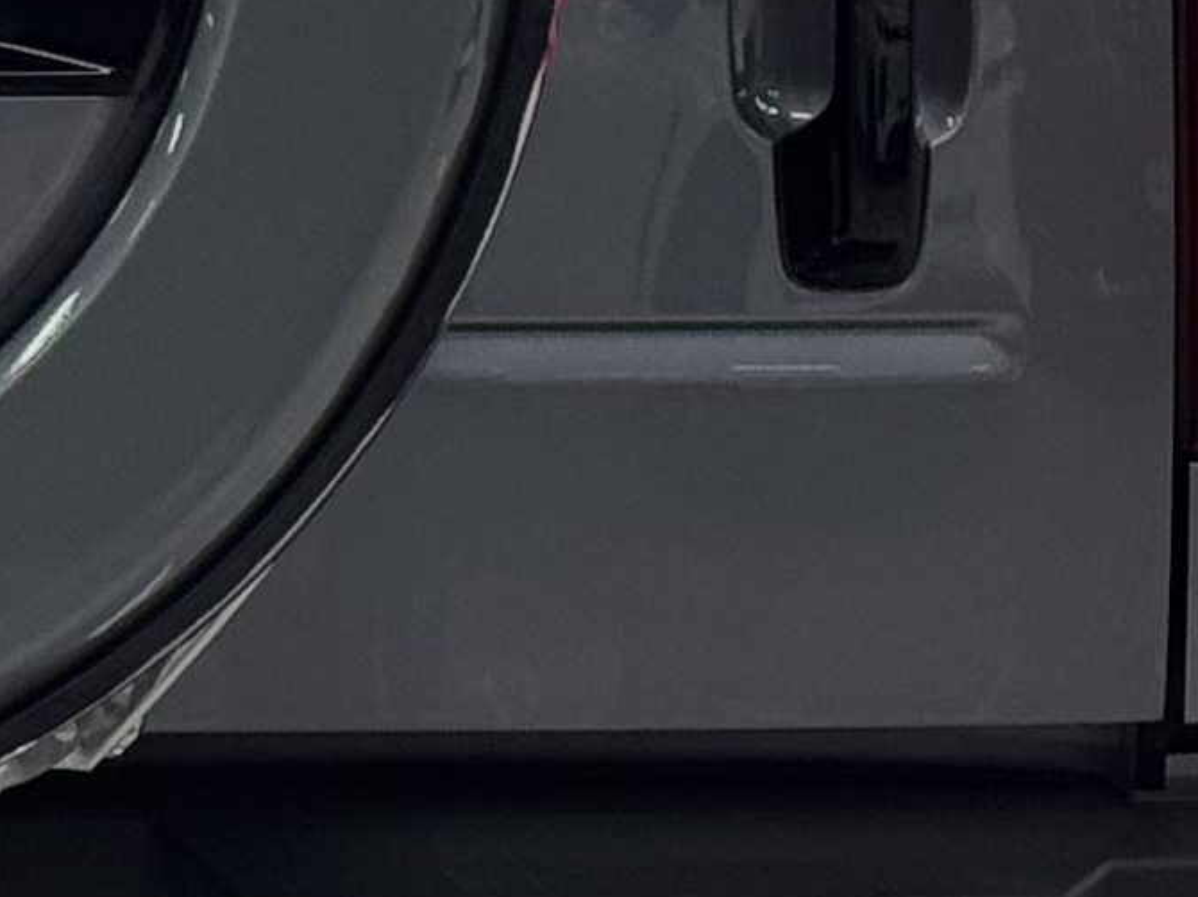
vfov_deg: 5.1
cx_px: -519
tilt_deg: -2.4
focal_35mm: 289
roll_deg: -0.3
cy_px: -434
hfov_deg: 6.8
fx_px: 9998
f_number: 1.78
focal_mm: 6.76
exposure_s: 1/100
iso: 80
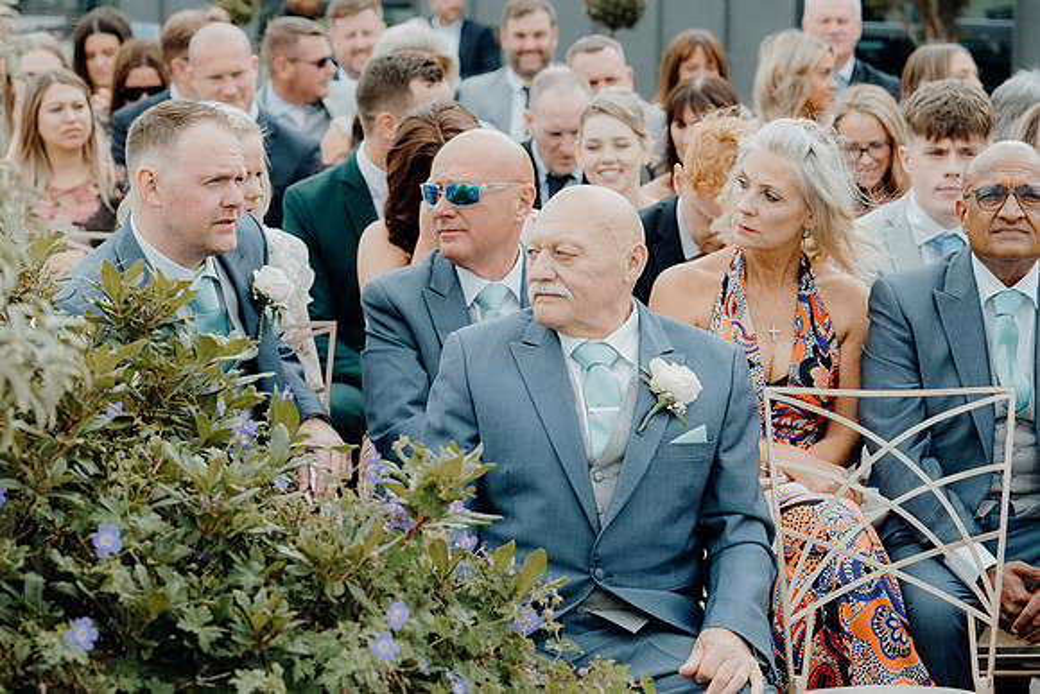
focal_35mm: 105
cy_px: 347
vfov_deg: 13.0
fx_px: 3034
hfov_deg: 19.5
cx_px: 520
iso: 125
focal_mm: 70
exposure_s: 1/500
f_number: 3.5
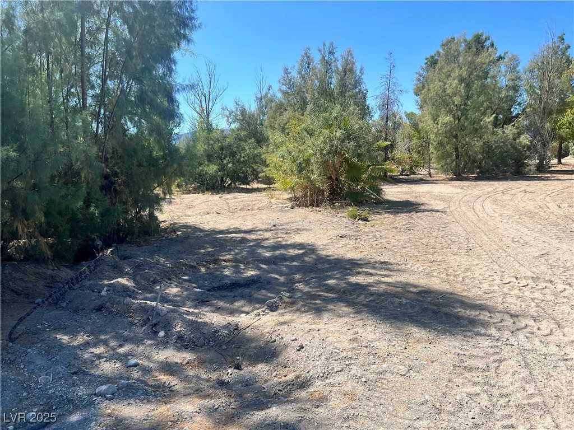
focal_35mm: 26
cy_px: 215
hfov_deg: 67.3
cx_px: 287
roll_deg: +1.7
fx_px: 431
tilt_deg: -7.5
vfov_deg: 53.1
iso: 50
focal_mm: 5.7
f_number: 1.5
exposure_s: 1/3704
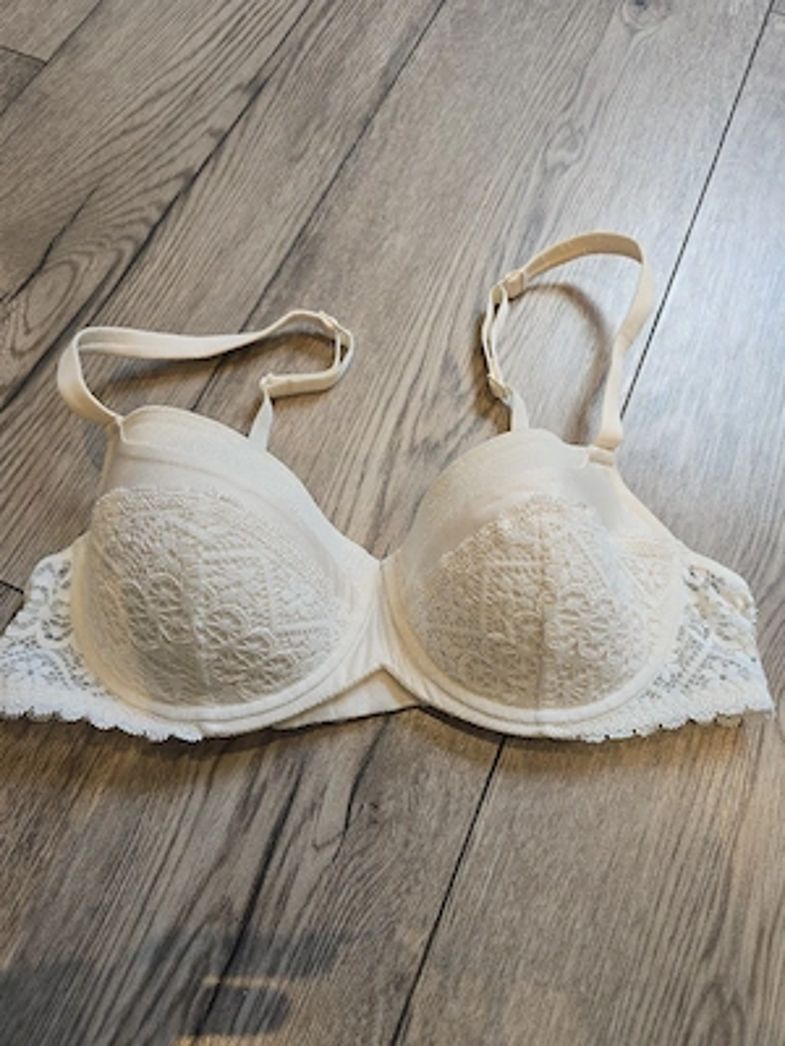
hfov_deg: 58.9
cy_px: 523
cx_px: 392
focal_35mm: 23
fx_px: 695
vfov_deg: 73.9
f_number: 1.7
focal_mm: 6.3
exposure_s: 1/182
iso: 160
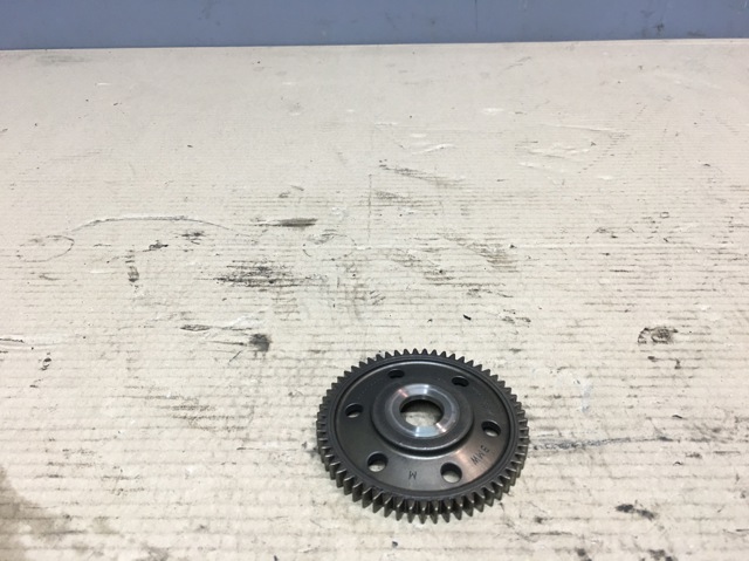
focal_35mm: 29
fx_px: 627
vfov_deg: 48.2
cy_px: 280
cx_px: 374
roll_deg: -1.1
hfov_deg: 61.7
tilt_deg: -32.4
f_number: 2.2
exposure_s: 1/33
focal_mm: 4.15
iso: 50
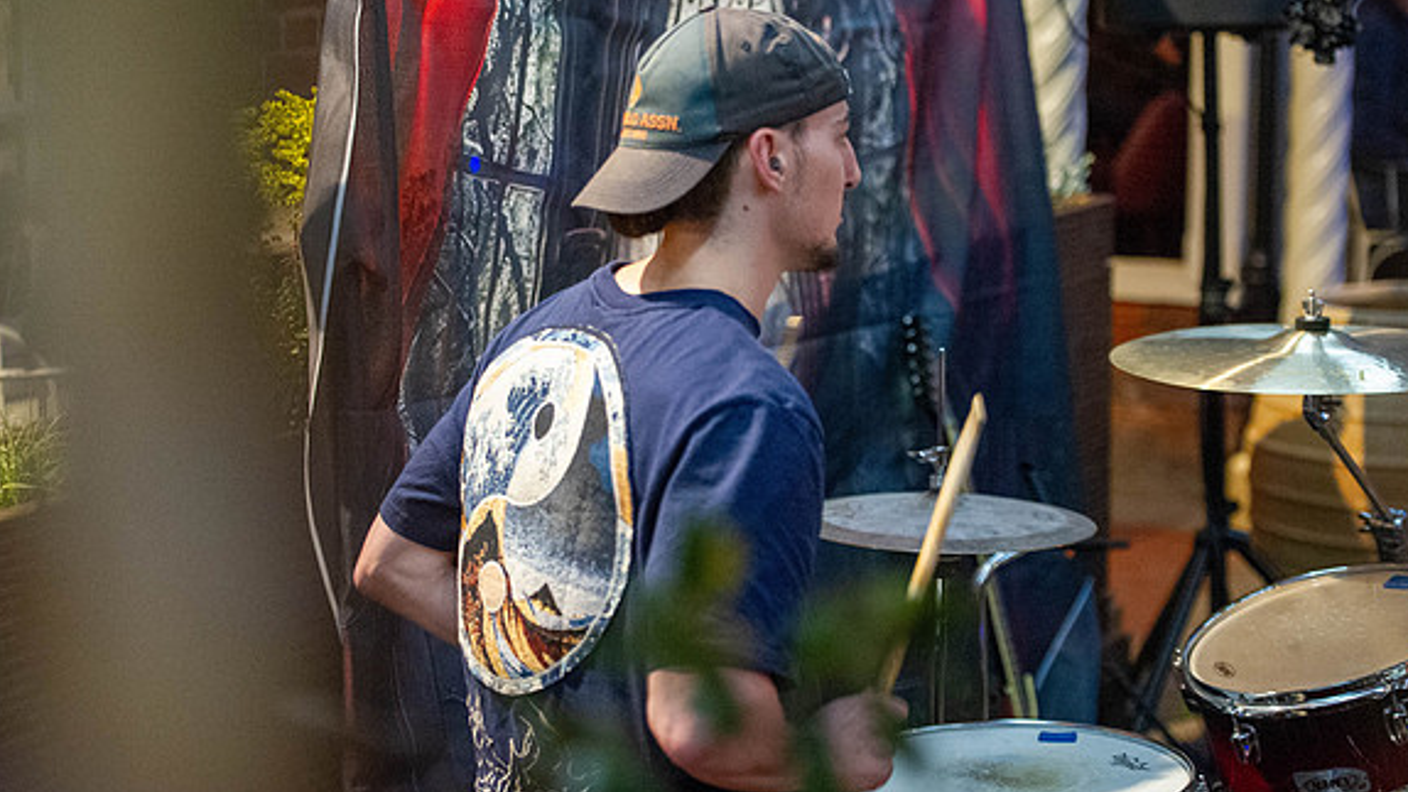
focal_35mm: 74
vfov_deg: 16.3
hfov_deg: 28.6
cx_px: 704
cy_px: 368
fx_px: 2763
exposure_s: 1/200
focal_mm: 70
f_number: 2.8
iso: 12800
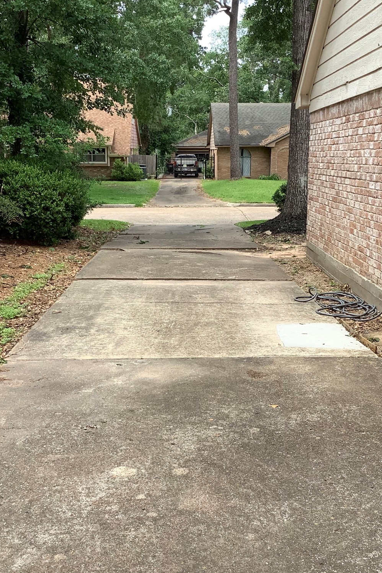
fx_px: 701
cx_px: 184
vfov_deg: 44.5
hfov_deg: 30.5
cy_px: 282
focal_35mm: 44
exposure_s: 1/426
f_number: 2.4
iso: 25
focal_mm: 3.3
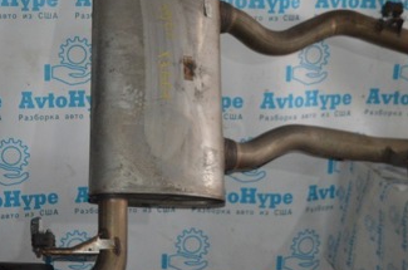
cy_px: 70
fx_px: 803
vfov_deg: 19.0
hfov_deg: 28.3
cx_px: 132
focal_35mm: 71
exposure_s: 1/60
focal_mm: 24
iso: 1250
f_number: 4
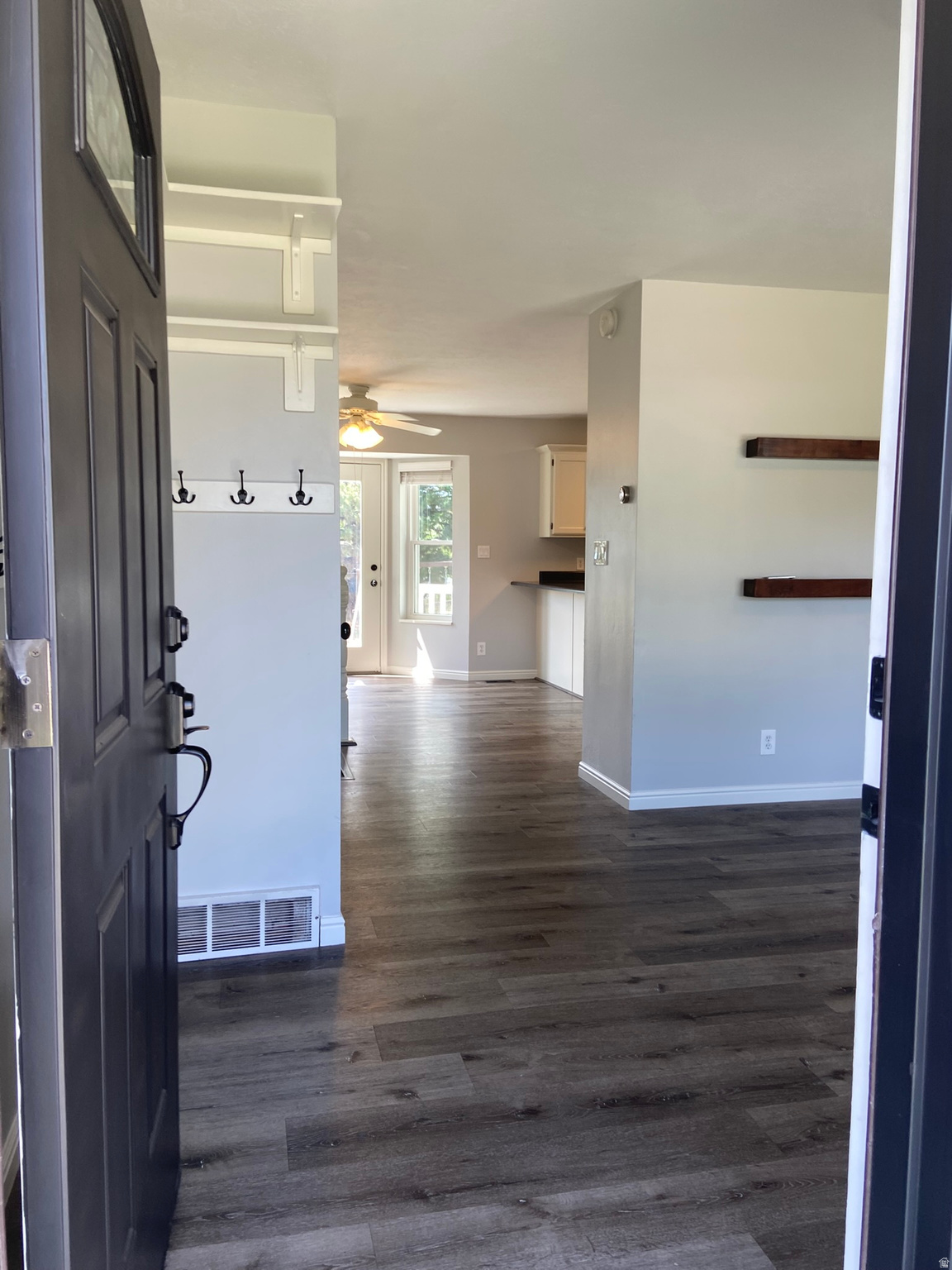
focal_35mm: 26
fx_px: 953
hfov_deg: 53.1
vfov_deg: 67.3
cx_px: 476
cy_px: 635
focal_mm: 4.25
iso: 40
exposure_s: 1/100
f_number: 1.8
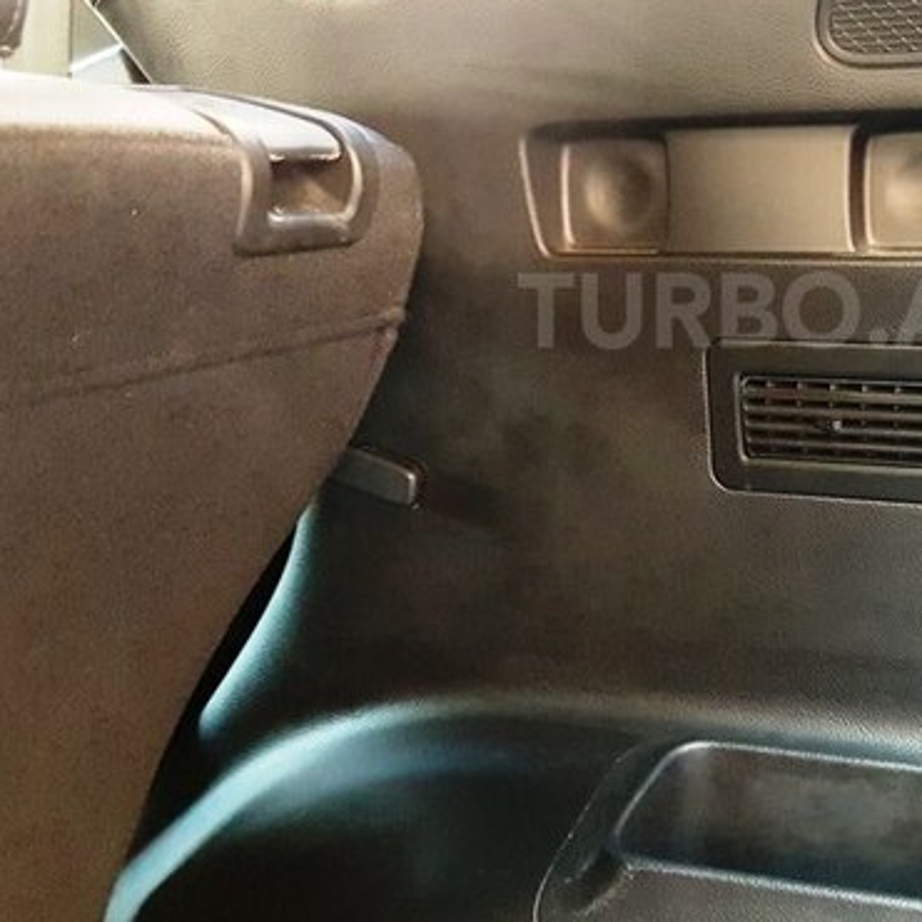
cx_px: 772
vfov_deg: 40.4
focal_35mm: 41
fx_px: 1236
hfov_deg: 38.9
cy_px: 310
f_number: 1.7
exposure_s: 1/10
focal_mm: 4.2
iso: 640
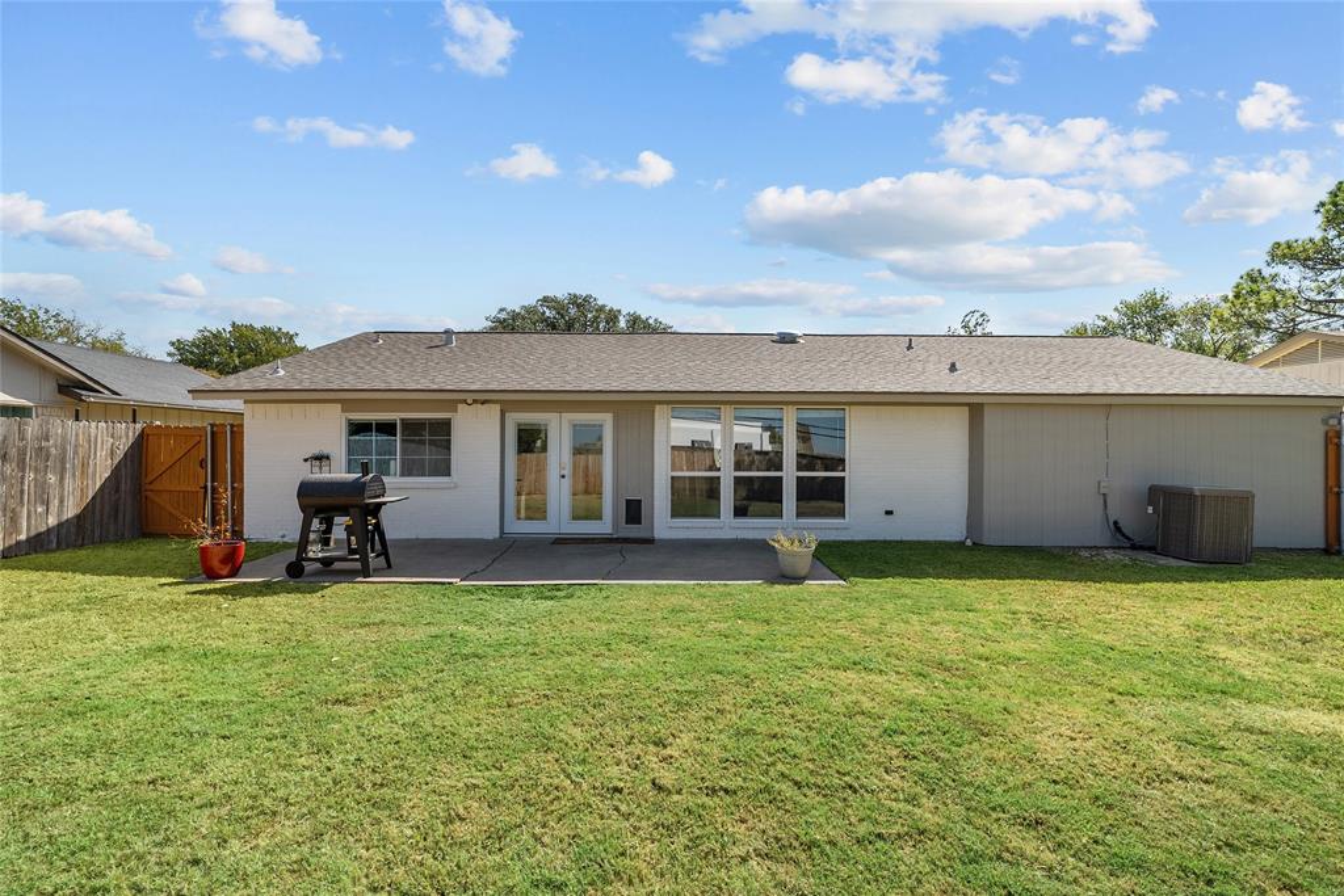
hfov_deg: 96.7
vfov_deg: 73.8
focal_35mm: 16
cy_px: 448
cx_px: 672
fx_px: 597
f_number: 8
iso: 640
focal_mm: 16
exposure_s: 1/400
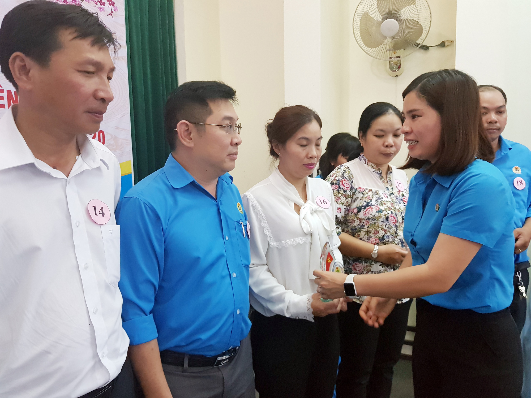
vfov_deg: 53.1
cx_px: 266
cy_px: 199
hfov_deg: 67.3
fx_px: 399
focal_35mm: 26
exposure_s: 1/50
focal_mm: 4.3
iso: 400
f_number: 1.7
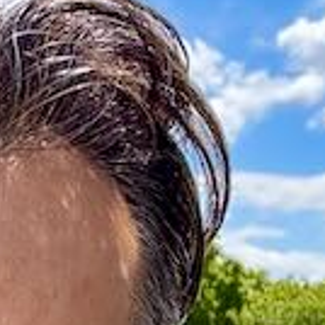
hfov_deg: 10.7
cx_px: -221
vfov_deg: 11.0
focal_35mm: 155
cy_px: 434
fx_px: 1646
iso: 25
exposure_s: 1/436
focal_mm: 2.69
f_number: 1.9
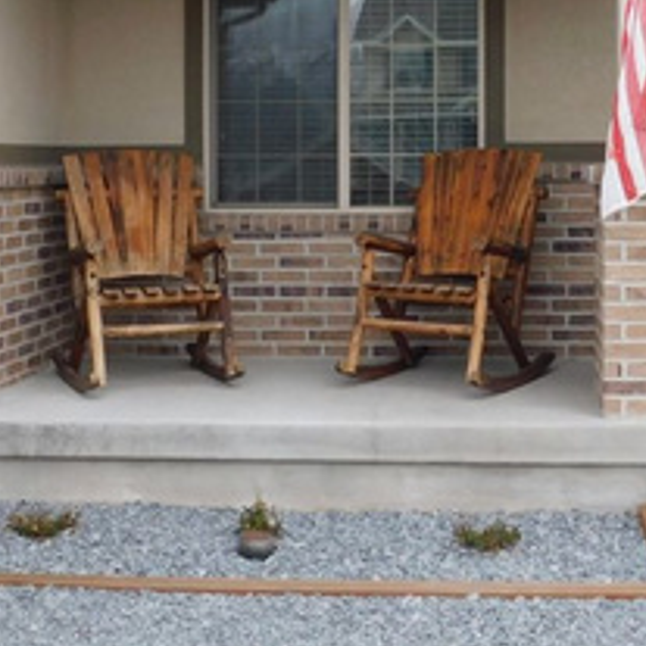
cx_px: 399
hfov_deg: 27.2
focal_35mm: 63
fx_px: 1330
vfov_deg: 27.0
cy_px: 187
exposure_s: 1/320
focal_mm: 4
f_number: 3
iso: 125
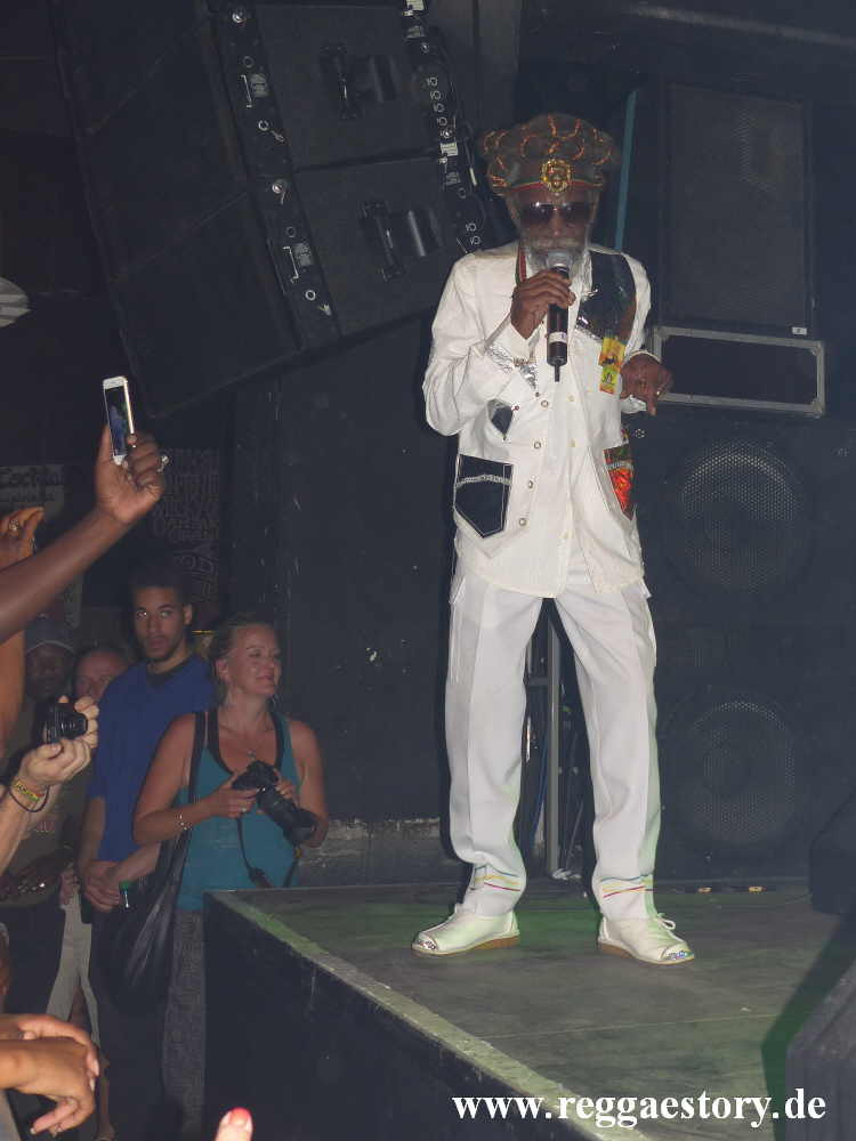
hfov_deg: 38.7
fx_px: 1220
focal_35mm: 37
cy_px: 570
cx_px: 428
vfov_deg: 50.1
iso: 100
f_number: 2.8
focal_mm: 6.6
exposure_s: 1/60
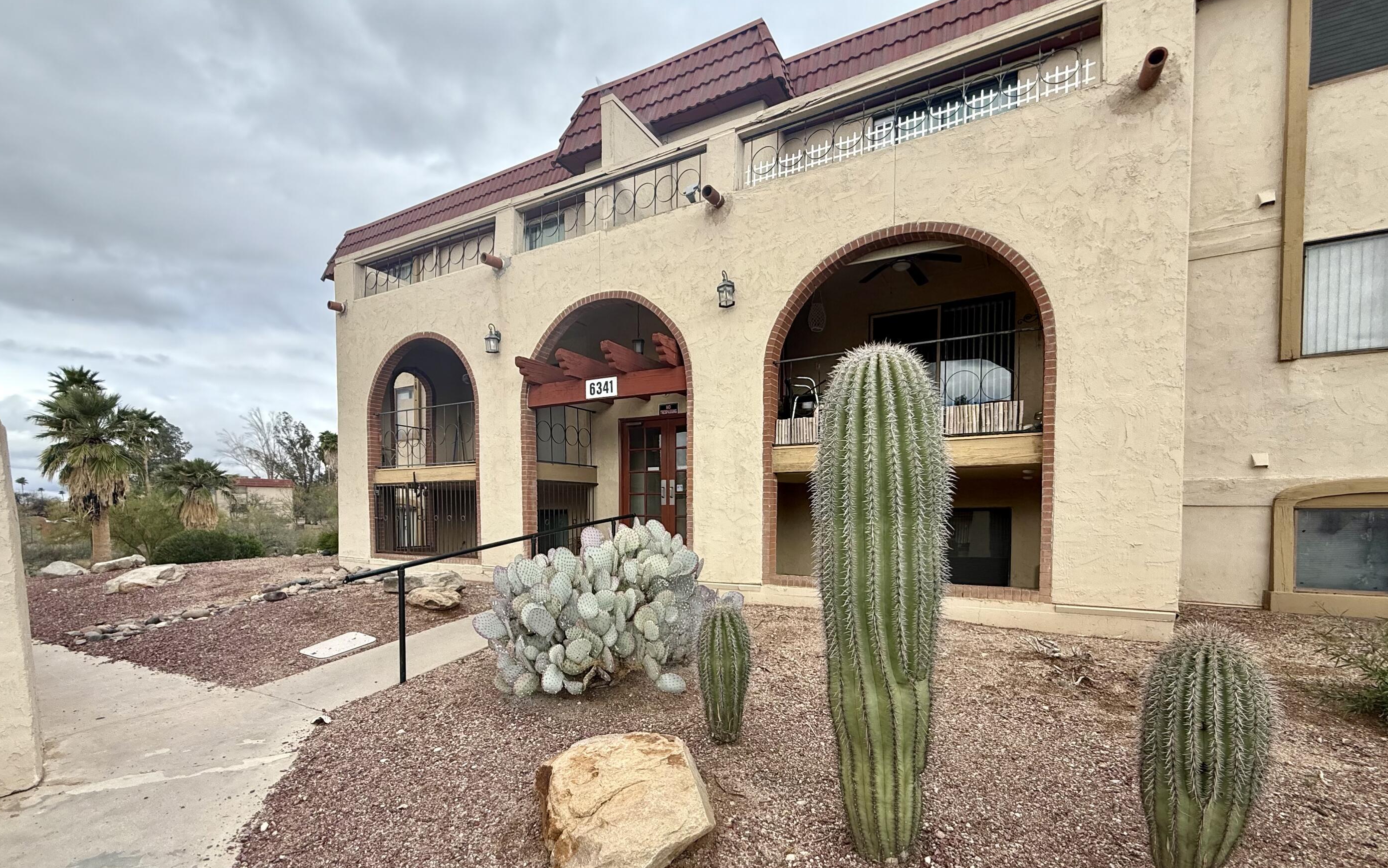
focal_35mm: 16
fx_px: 605
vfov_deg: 70.3
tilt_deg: -1.5
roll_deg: -0.1
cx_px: 688
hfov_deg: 97.8
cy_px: 533
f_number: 2.2
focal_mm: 2.22
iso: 64
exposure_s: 1/1105
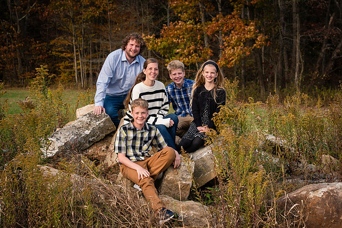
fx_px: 745
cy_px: 100
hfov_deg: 25.8
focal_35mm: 78
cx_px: 192
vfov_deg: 17.4
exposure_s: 1/1600
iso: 2200
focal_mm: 70
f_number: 6.3
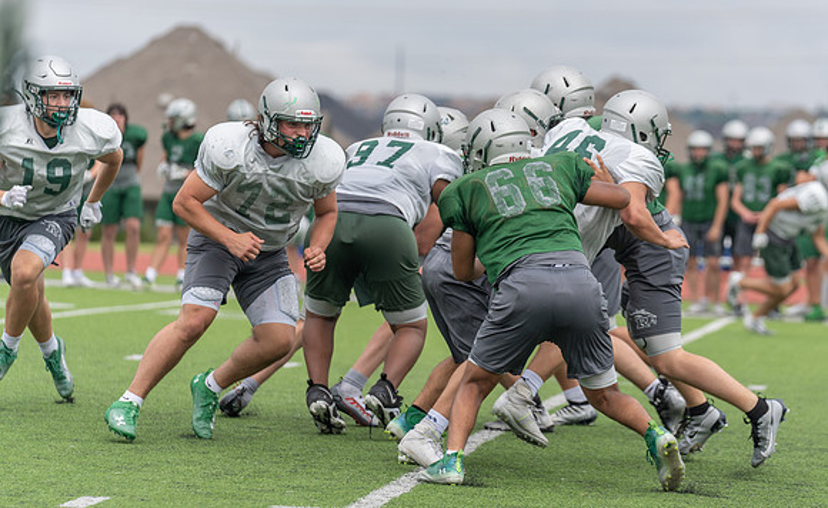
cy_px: 225
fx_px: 5308
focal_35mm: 236
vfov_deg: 5.5
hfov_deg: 8.9
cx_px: 478
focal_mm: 200
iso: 250
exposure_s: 1/1250
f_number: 4
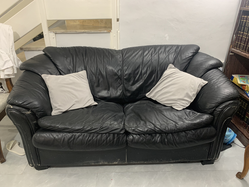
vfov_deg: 53.1
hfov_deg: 67.3
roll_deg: +0.7
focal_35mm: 26
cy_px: 94
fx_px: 187
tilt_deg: -25.9
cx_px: 124
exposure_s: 1/33
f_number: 1.8
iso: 320
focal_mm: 4.25
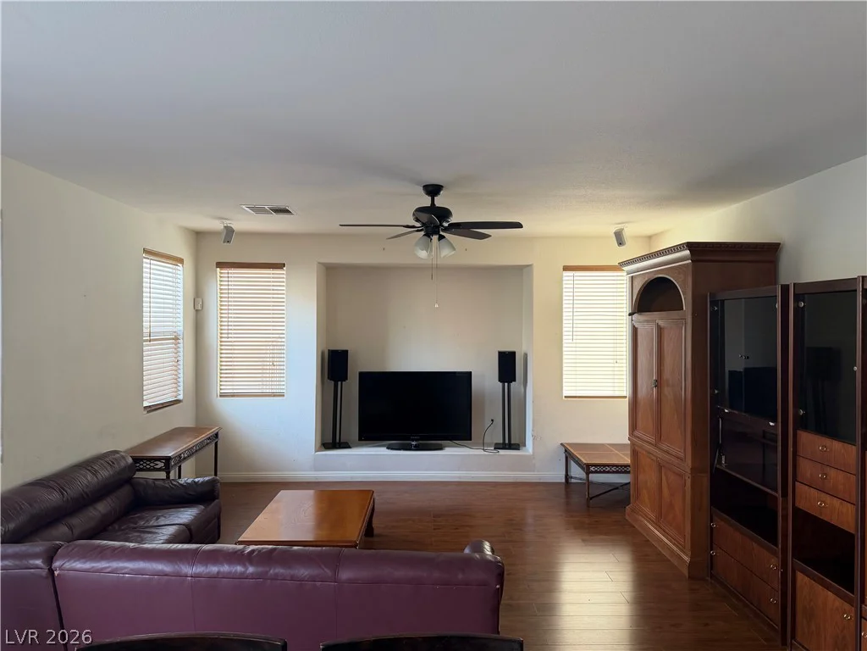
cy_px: 326
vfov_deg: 56.8
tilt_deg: -0.4
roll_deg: -0.5
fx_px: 601
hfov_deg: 71.6
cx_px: 434
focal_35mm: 24
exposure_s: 1/127
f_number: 1.78
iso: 160
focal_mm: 6.76
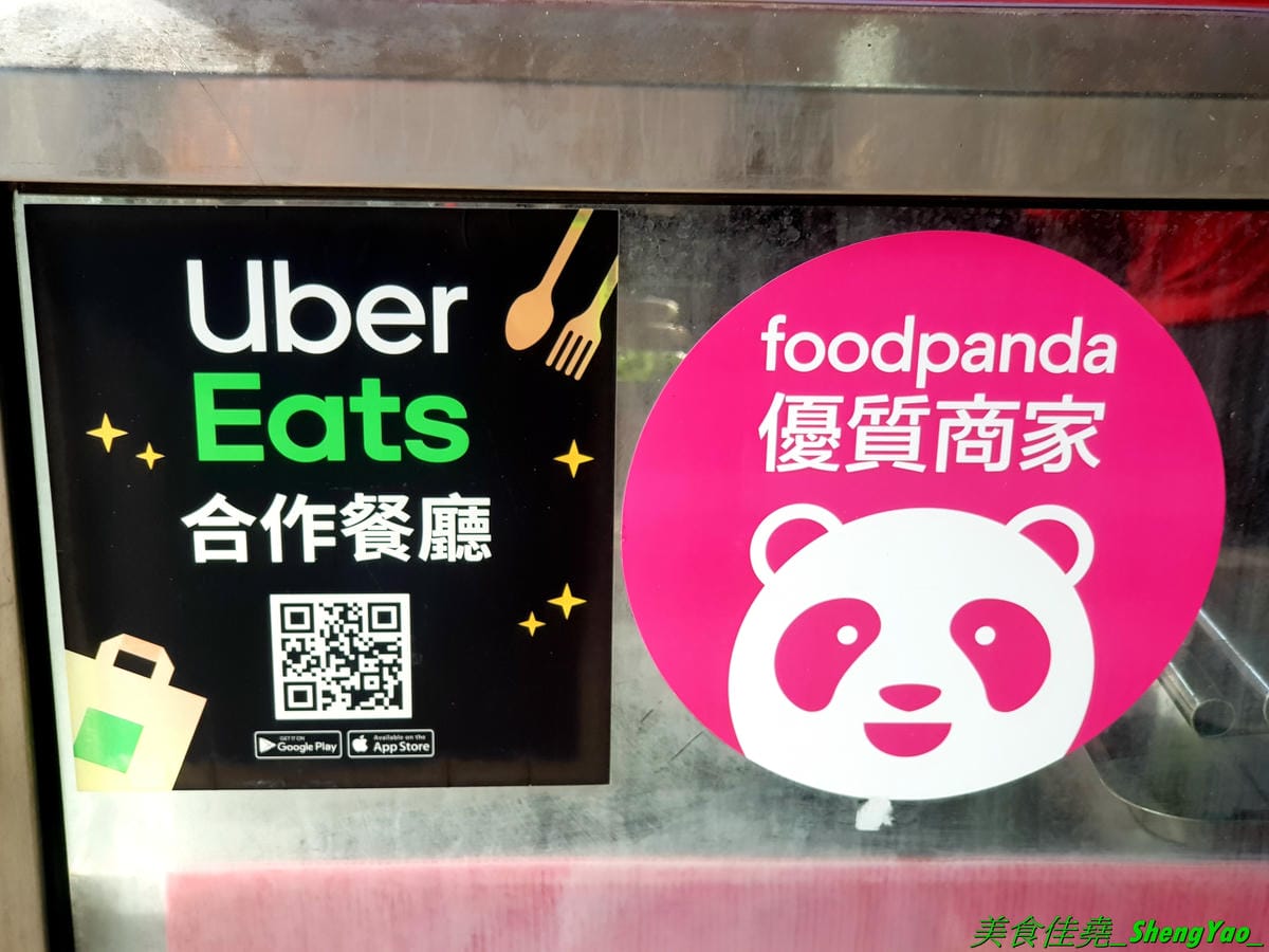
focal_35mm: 52
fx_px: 1906
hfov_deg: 36.8
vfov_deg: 28.0
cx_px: 634
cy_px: 476
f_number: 2.4
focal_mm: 6
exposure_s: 1/60
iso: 25
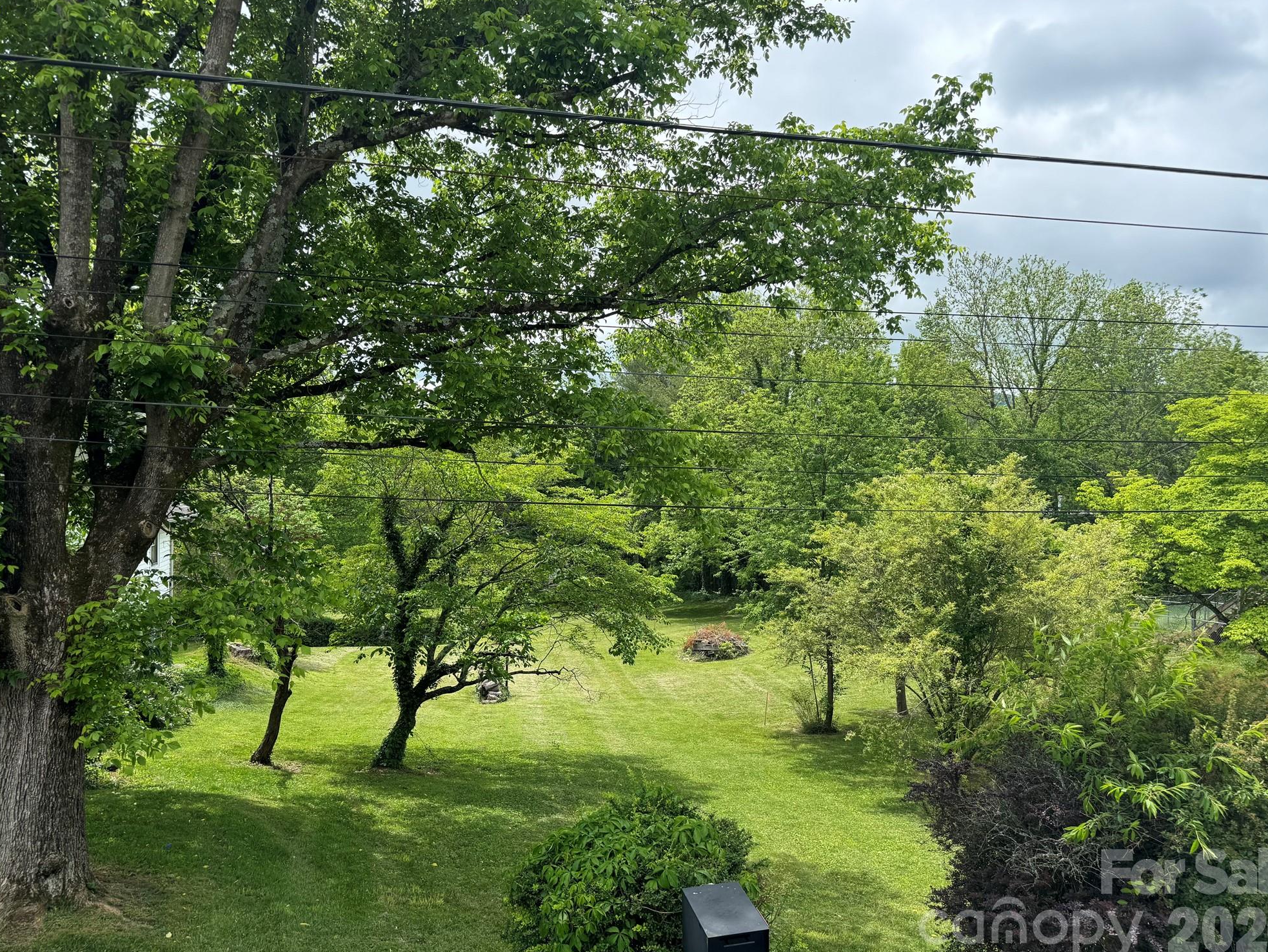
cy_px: 480
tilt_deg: -1.4
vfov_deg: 54.9
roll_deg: -1.7
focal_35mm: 25
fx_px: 916
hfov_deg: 69.4
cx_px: 646
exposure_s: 1/2604
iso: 80
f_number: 1.78
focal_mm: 6.76
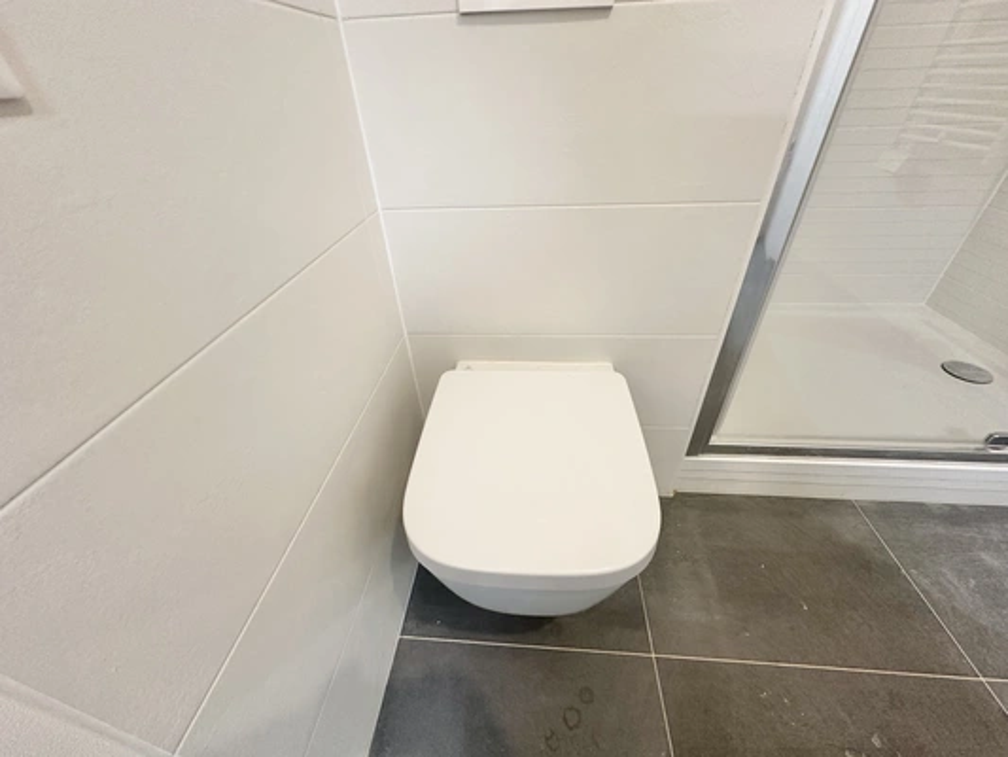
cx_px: 504
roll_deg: +3.0
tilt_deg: -36.3
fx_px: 408
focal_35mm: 14
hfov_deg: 102.1
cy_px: 378
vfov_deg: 85.7
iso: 200
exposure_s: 1/50
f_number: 2.2
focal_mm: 2.22
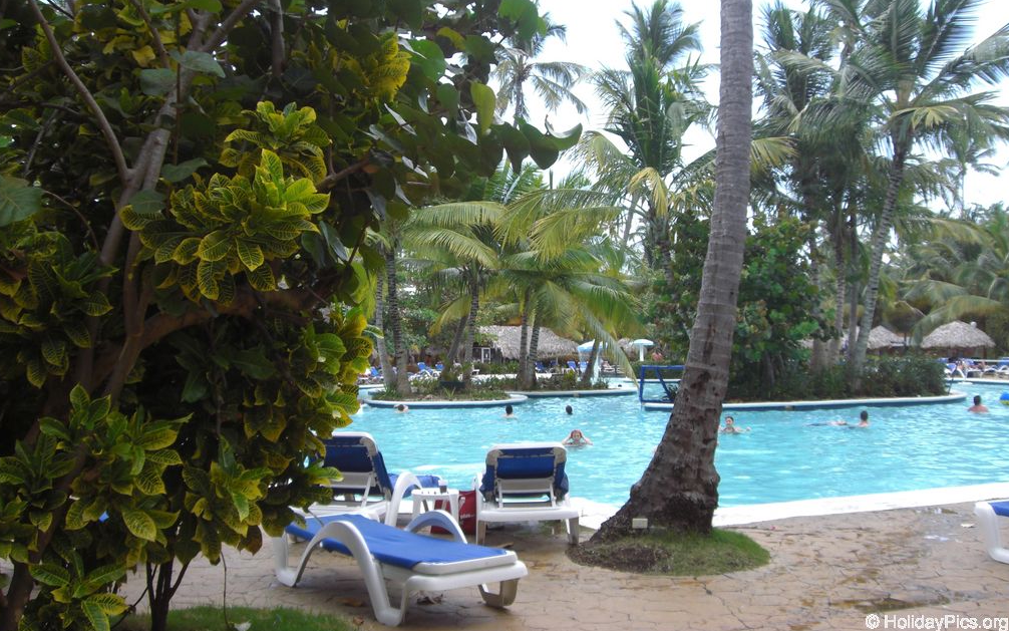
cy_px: 253
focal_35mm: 41
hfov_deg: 48.2
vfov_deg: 31.2
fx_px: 1128
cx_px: 497
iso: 64
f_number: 2.7
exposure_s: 1/160
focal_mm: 6.2
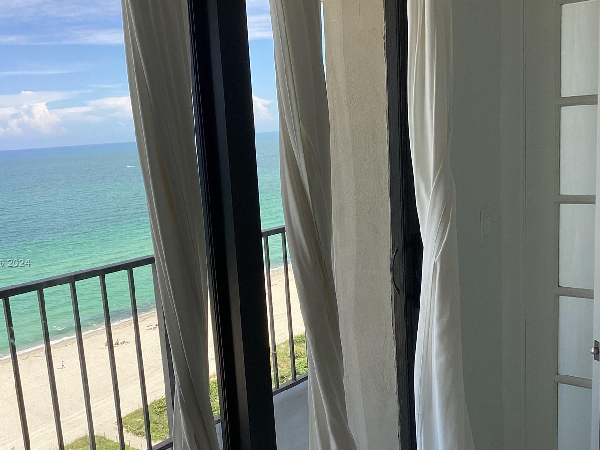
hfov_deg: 46.7
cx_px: 262
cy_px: 264
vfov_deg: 35.9
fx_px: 693
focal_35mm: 40
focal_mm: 3.3
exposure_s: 1/395
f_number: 2.4
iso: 25
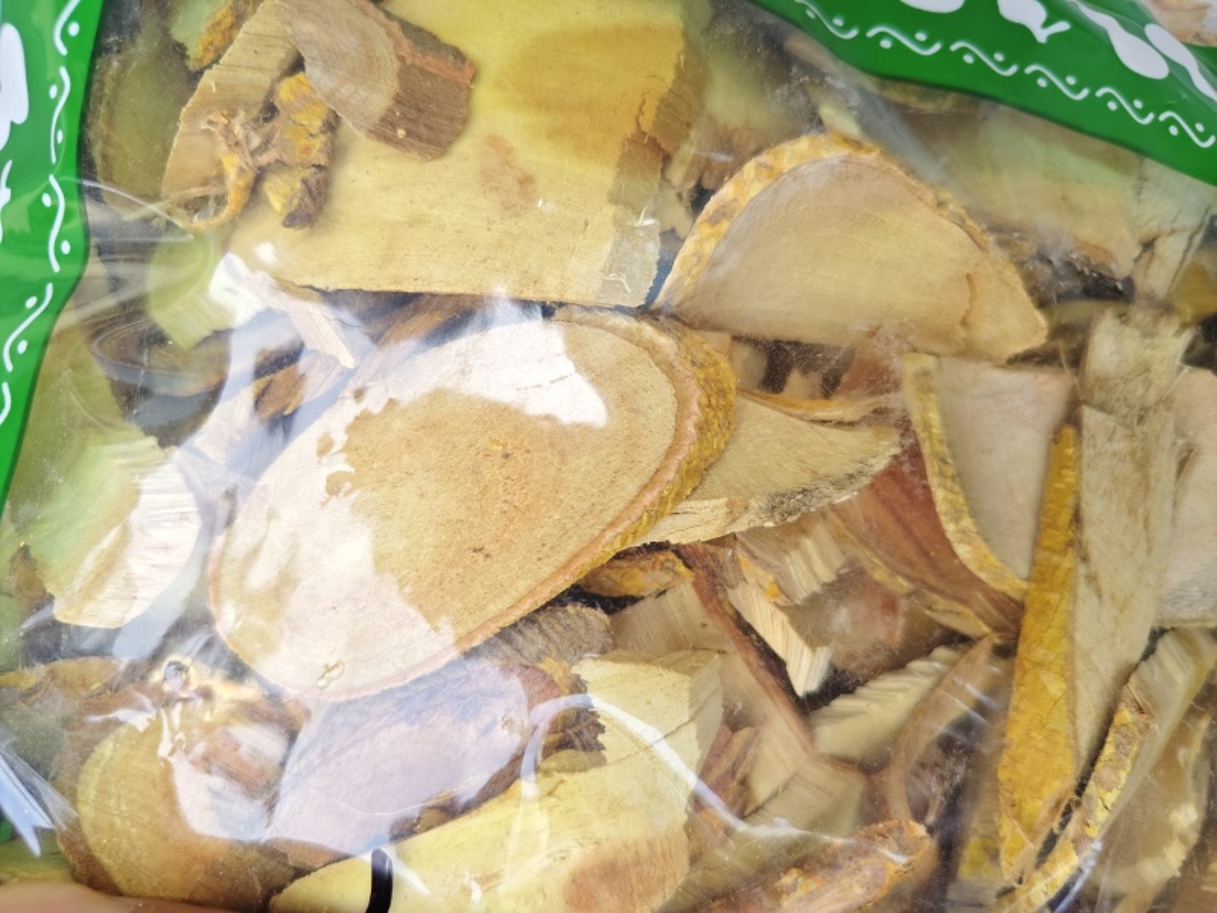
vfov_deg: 58.9
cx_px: 608
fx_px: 809
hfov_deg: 73.9
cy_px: 456
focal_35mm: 23
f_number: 1.88
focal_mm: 5.56
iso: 398
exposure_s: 1/632
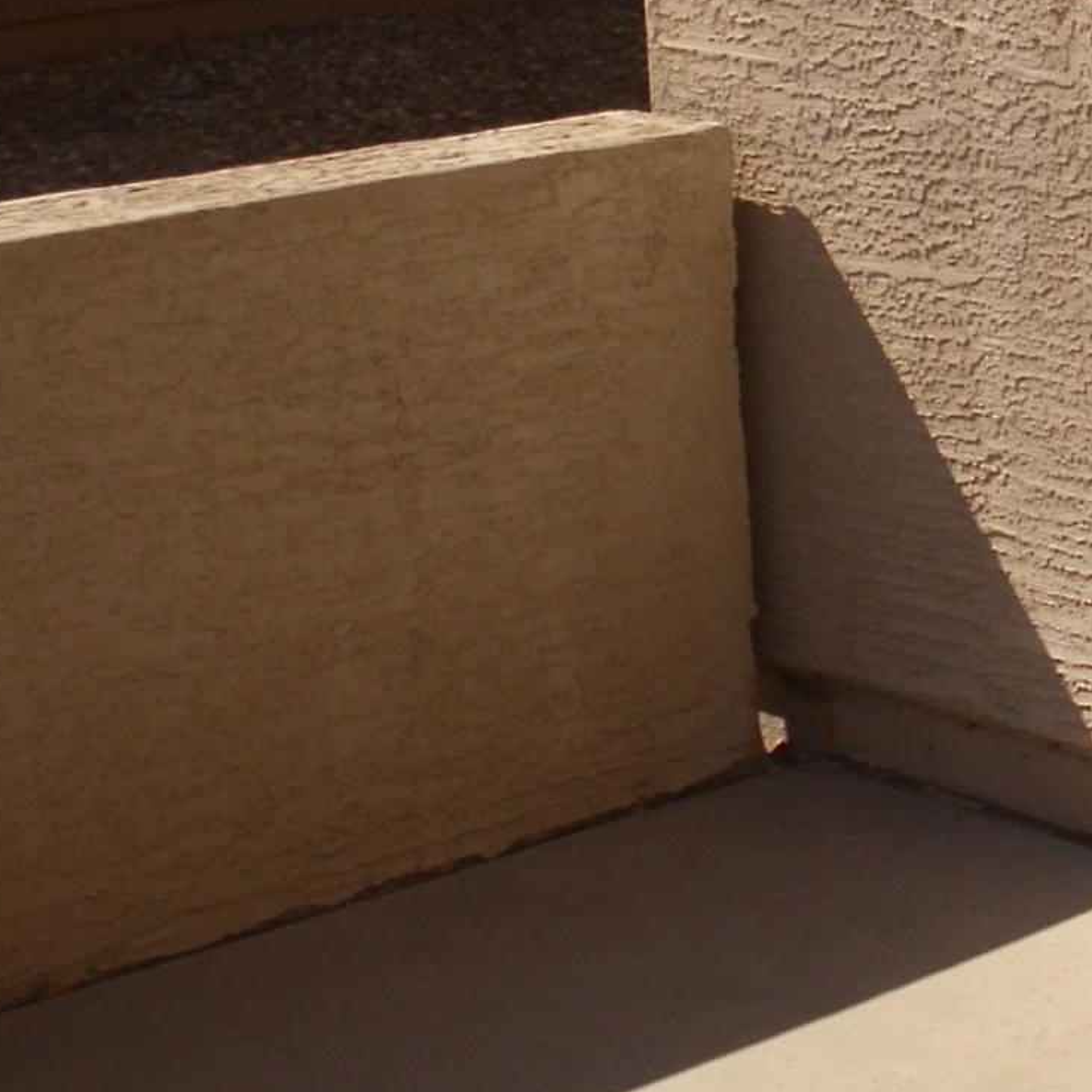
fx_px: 4890
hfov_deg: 12.0
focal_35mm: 137
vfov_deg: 12.7
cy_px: 377
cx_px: 1731
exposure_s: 1/215
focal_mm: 6.3
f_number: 7.3
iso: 50
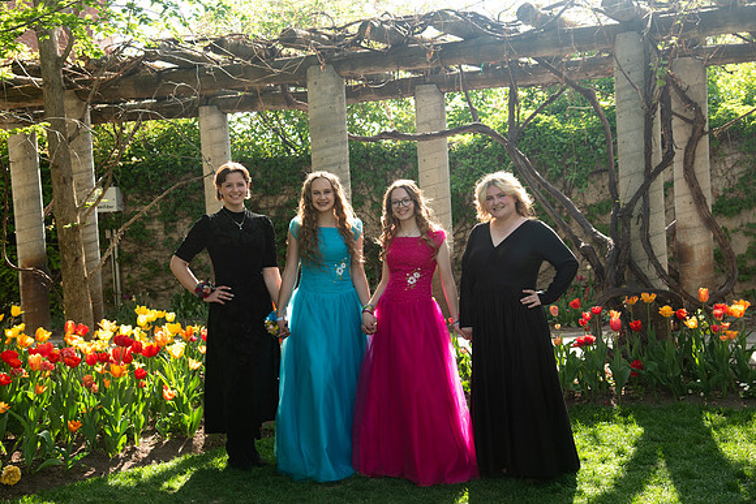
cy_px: 242
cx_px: 352
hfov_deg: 35.4
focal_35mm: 56
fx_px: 1185
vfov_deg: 24.0
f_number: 5.6
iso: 250
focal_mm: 52
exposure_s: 1/160
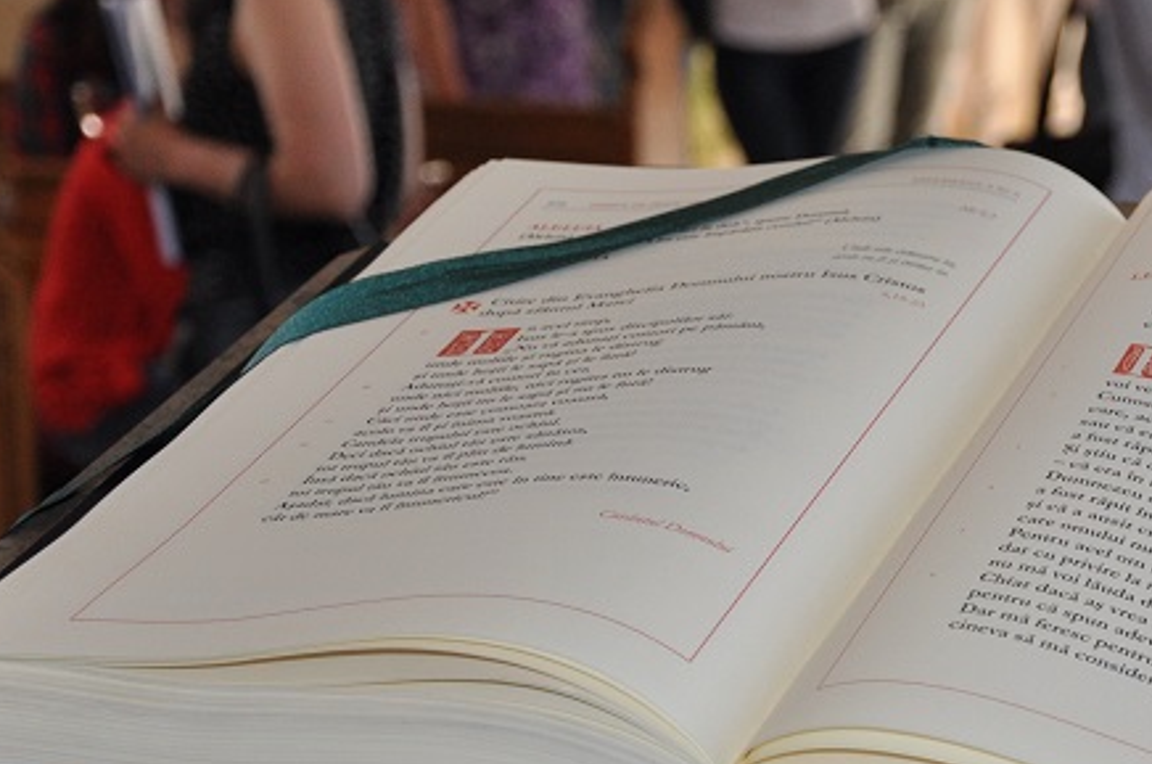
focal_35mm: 123
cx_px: 1030
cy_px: 344
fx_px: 3929
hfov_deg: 16.5
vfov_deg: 11.1
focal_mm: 38
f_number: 4.5
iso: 720
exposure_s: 1/125
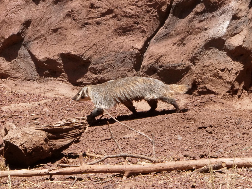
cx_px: 126
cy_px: 94
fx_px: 655
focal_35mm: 90
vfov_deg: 16.4
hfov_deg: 21.8
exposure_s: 1/250
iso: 400
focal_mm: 45
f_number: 11
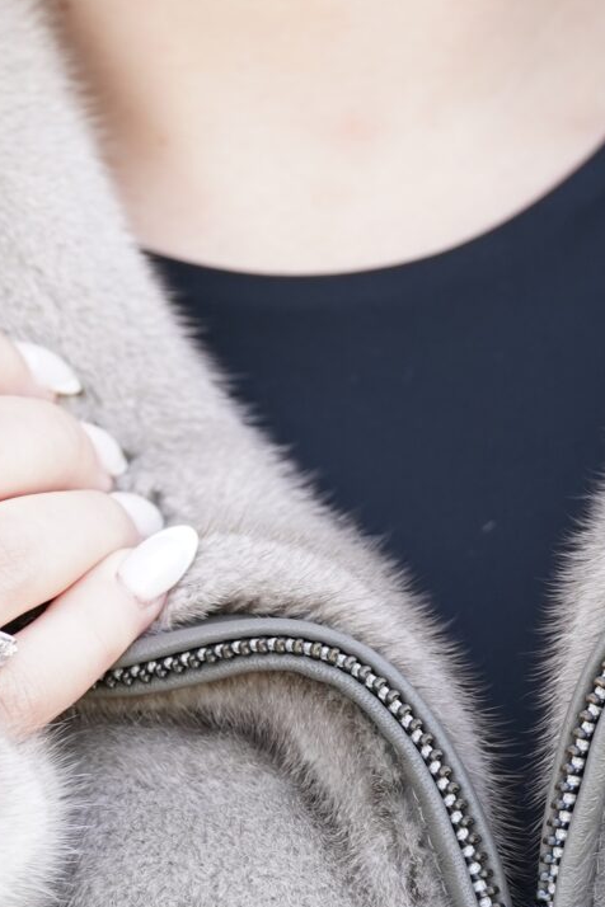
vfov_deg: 3.6
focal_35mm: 577
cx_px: -90
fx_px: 14544
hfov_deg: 2.4
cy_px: 885
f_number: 2.8
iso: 250
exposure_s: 1/250
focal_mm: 161
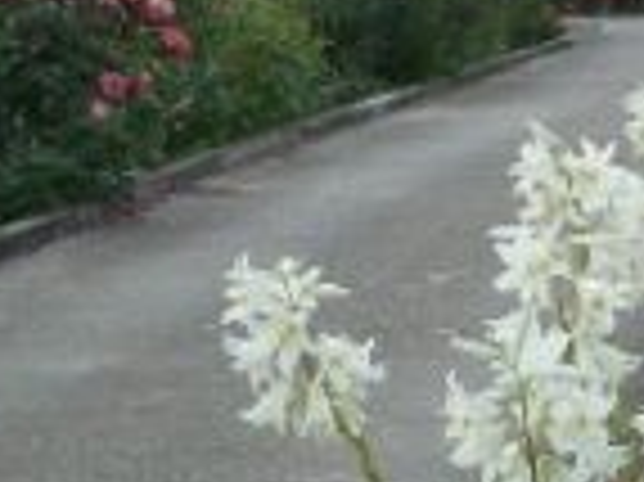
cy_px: 41
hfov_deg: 14.0
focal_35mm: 141
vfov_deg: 10.4
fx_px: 2621
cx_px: 248
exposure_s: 1/320
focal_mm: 5.8
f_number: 2.6
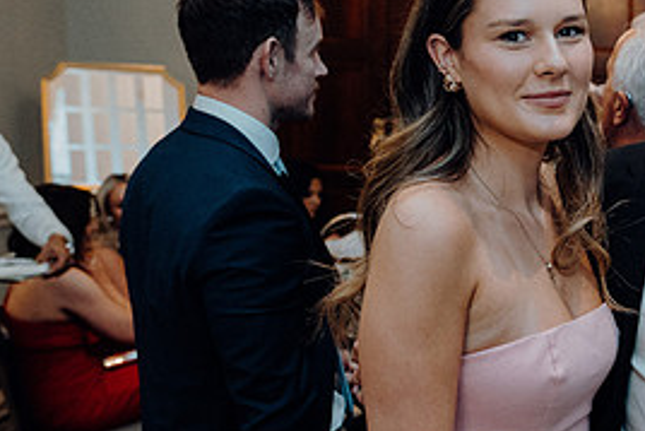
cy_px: 293
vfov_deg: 20.9
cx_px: 693
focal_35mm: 65
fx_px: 1165
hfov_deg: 28.4
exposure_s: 1/200
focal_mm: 30
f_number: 3.5
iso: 2500
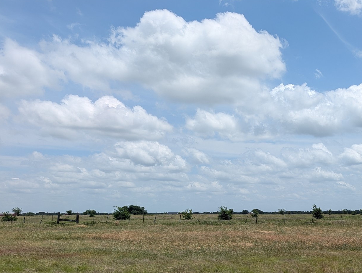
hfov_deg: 44.7
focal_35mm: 40
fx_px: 419
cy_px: 225
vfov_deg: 34.7
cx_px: 284
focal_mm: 6.9
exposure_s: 1/1645
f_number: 1.68
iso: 19
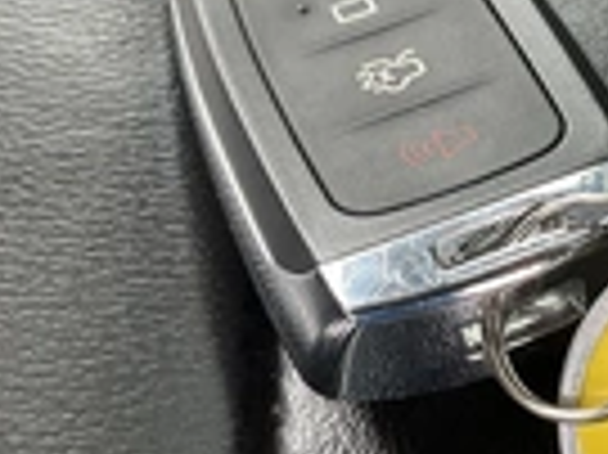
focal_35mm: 86
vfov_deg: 17.1
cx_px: 513
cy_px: 175
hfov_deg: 22.4
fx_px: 1509
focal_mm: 3
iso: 64
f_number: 1.8
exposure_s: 1/103
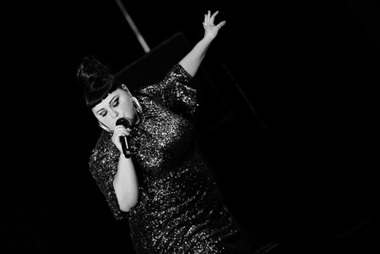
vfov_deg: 9.1
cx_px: 190
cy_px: 127
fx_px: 1583
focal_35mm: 150
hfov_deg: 13.7
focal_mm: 150
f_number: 2.8
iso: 3600
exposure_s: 1/320
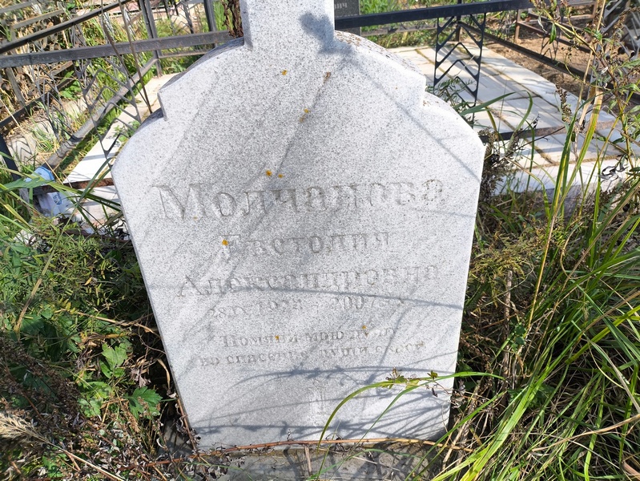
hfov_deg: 69.4
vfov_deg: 54.9
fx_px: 462
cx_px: 320
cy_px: 240
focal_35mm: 25
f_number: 1.7
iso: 50
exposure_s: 1/519
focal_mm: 4.71
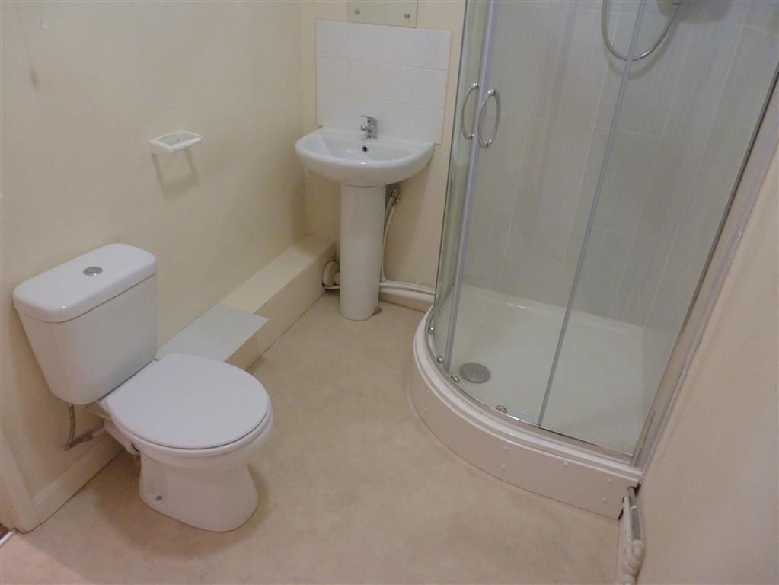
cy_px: 292
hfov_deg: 71.6
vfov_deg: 56.8
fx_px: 540
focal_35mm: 24
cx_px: 390
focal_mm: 4.3
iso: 400
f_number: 3.3
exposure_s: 1/4
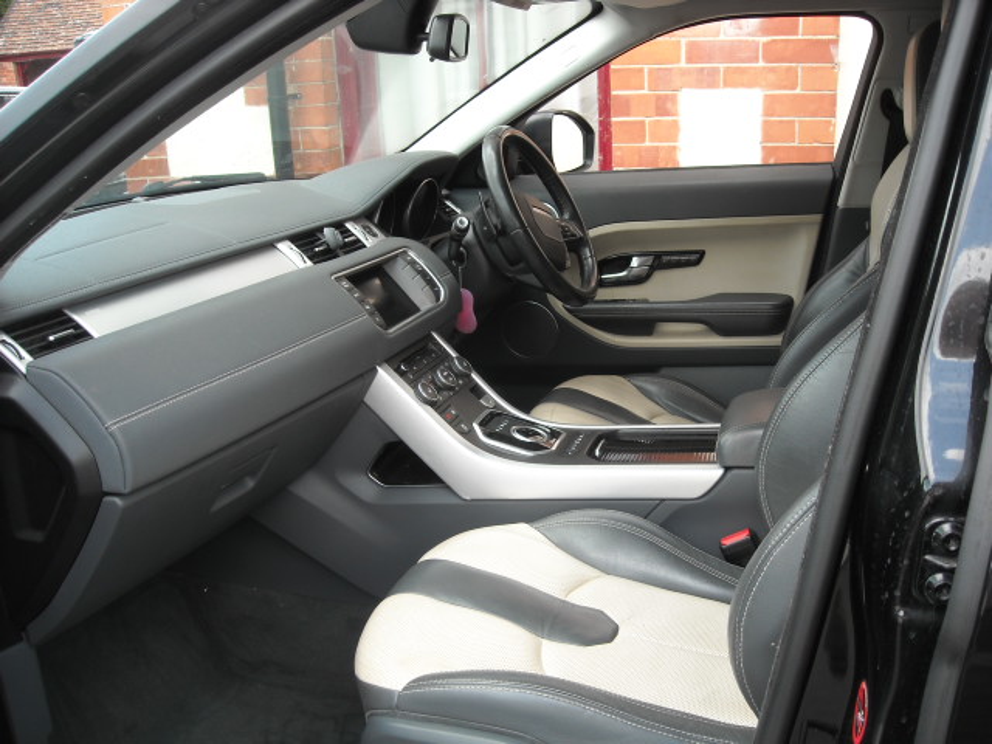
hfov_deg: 52.6
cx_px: 496
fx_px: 1003
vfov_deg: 40.7
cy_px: 372
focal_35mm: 35
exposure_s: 1/61
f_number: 2.8
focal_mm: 5.7
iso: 64
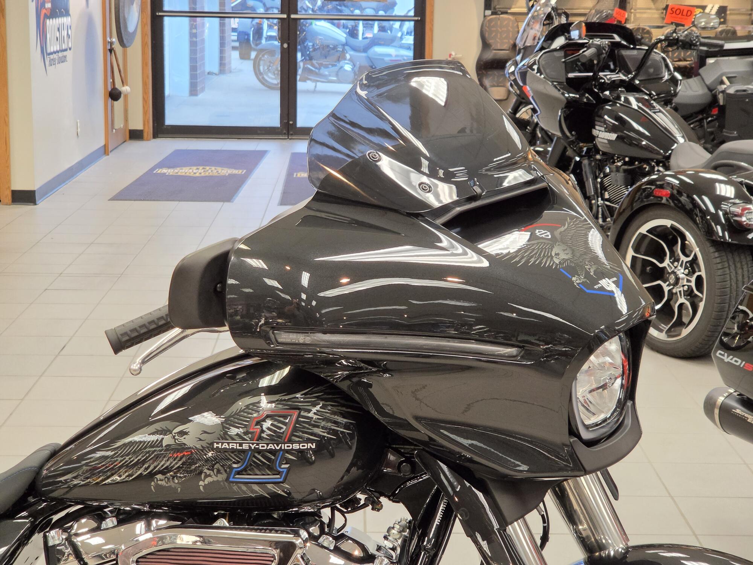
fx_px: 1501
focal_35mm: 69
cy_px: 282
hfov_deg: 28.2
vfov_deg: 21.3
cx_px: 376
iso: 250
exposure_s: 1/60
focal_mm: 7
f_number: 2.4
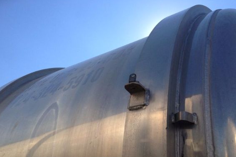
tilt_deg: +29.5
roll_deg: -7.8
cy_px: 97
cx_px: 130
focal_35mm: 41
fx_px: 269
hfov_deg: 47.3
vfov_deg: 32.5
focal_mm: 4.28
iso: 50
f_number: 2.4
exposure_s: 1/1727
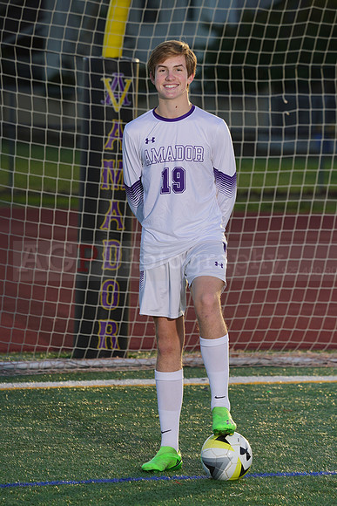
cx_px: 168
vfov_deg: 7.4
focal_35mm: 279
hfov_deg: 4.9
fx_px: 3915
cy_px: 253
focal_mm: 279
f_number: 8
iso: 100
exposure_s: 1/200
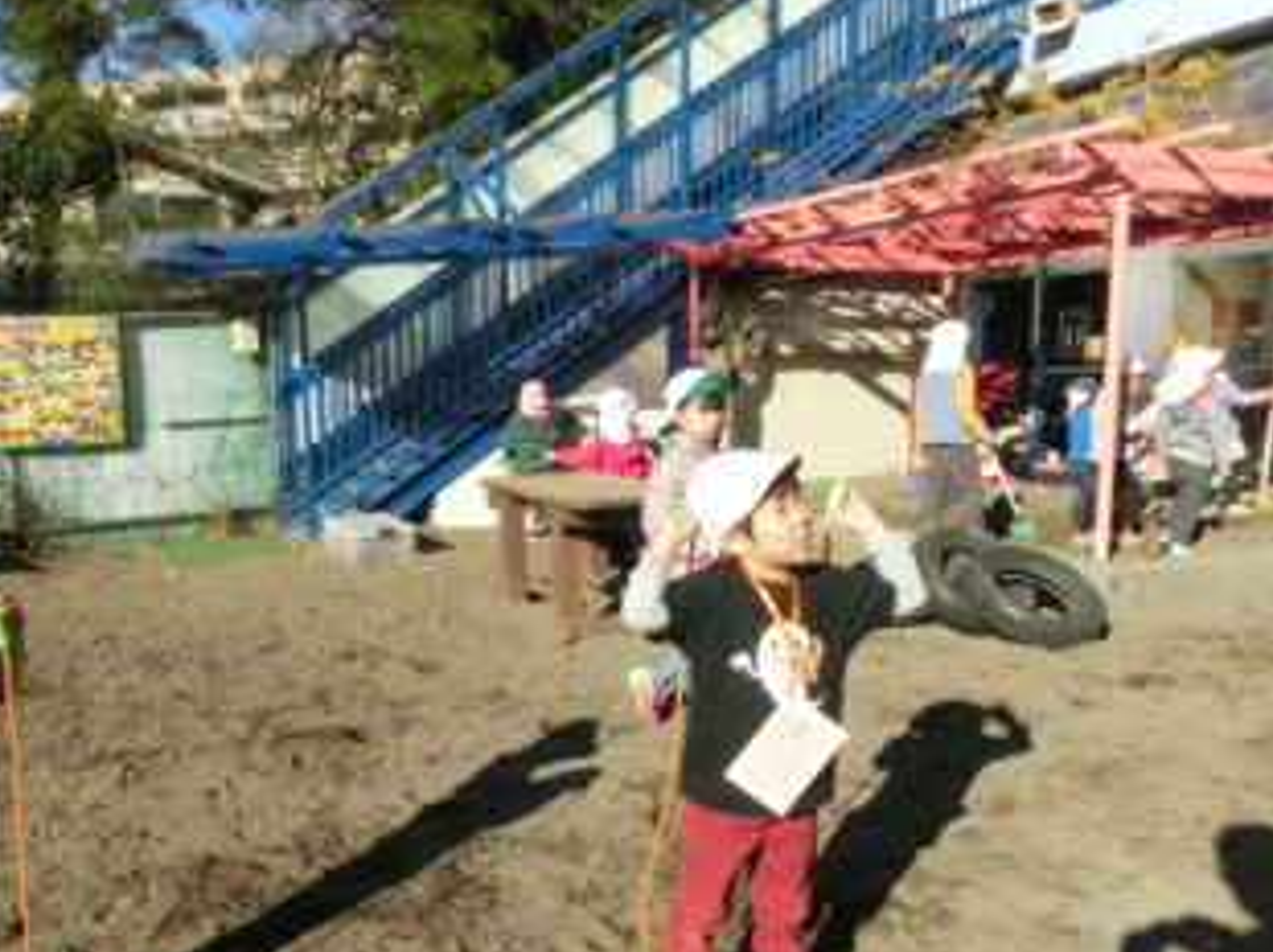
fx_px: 1139
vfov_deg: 45.2
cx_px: 456
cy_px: 566
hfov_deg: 57.5
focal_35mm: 31
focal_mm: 4.24
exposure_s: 1/1000
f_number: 3
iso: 80
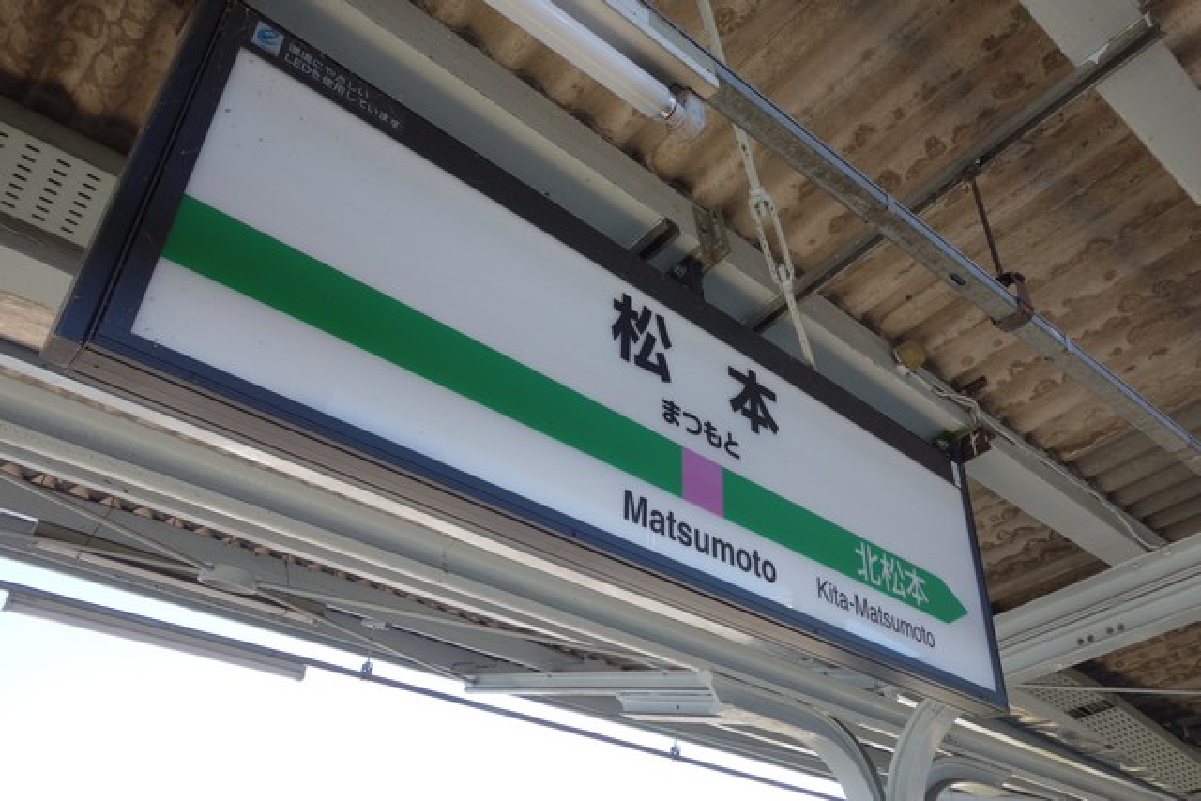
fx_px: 934
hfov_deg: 65.5
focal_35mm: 28
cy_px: 400
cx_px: 600
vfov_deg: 46.4
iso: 125
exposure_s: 1/100
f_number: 4.5
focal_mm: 10.4
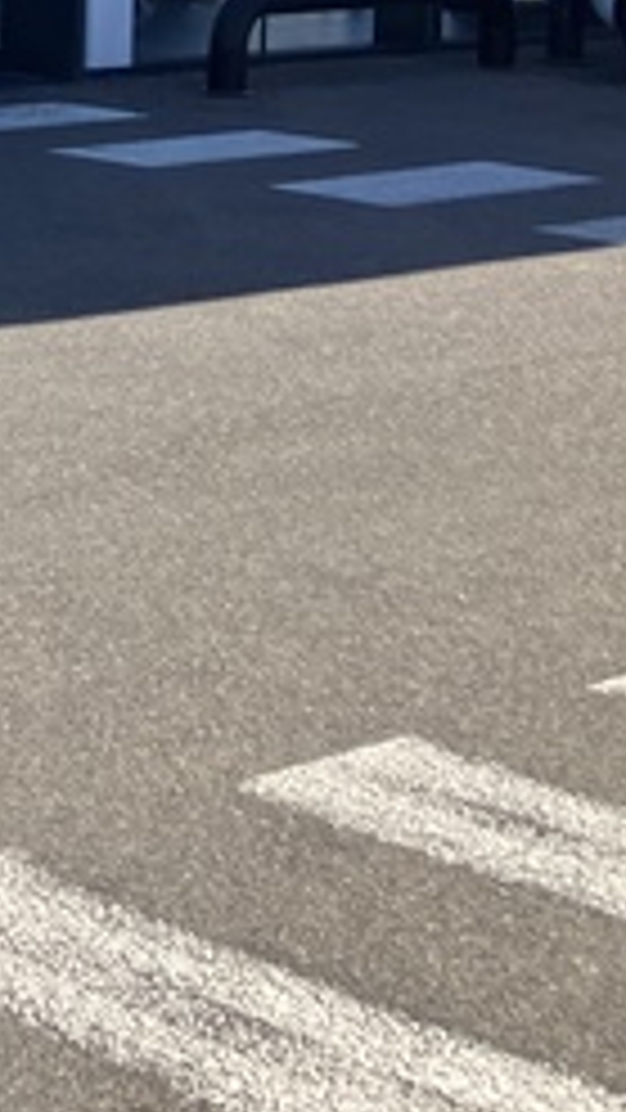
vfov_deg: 20.7
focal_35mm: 99
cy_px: -72
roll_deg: +1.0
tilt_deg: -2.4
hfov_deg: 10.3
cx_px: -946
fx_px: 2920
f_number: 1.8
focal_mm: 3.99
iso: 32
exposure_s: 1/883
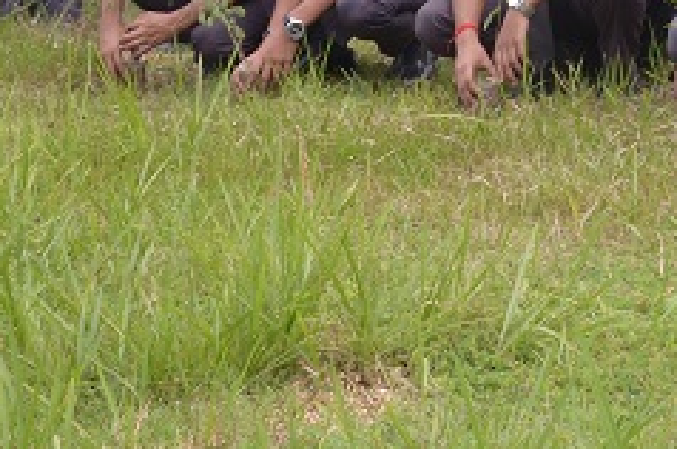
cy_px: -256
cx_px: 979
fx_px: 2554
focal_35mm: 136
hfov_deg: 14.2
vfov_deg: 9.7
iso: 100
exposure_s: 1/100
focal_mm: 24
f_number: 7.1
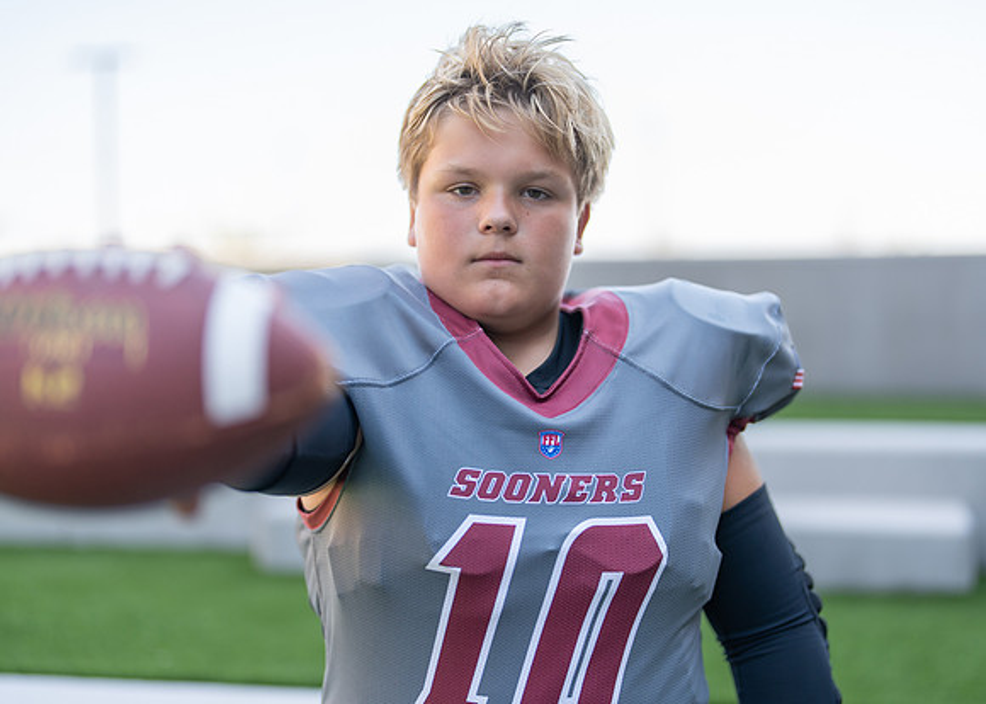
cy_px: 364
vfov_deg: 25.8
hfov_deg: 35.5
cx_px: 523
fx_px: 1539
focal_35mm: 55
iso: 100
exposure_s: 1/1600
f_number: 1.2
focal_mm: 50
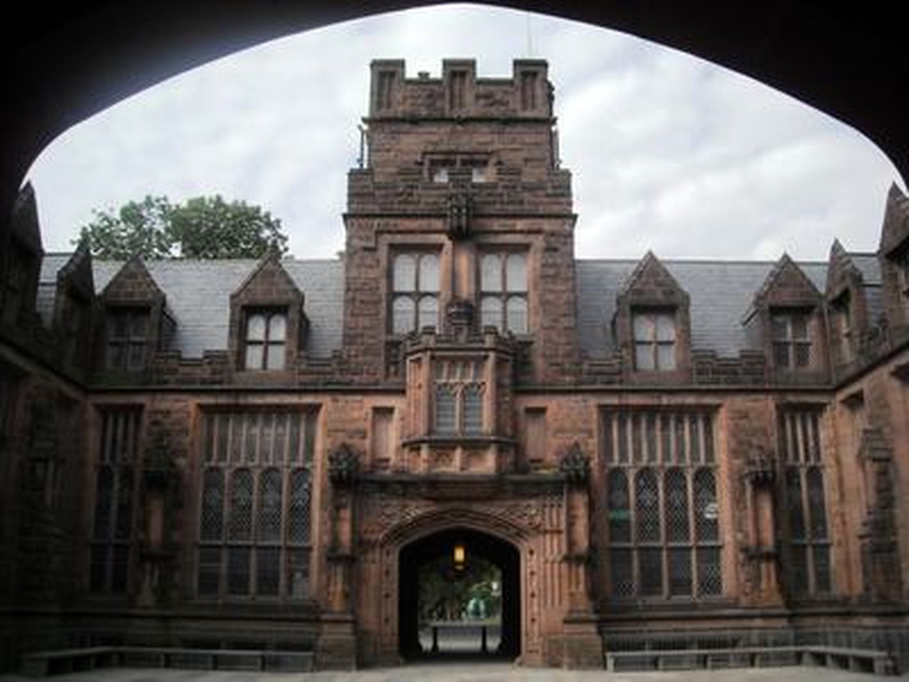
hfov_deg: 52.6
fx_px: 919
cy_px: 341
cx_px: 454
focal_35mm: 35
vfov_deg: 40.7
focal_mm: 5.7
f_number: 5.6
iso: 64
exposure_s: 1/228
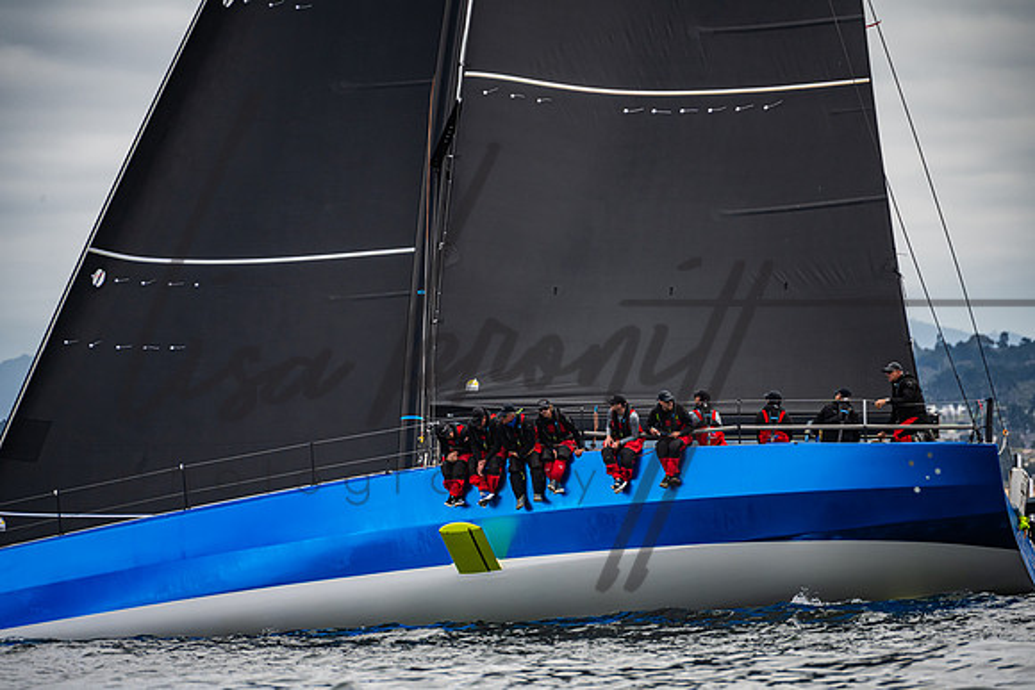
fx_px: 11502
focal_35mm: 400
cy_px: 345
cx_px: 518
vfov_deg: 3.4
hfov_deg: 5.2
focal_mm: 400
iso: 500
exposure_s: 1/1600
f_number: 8
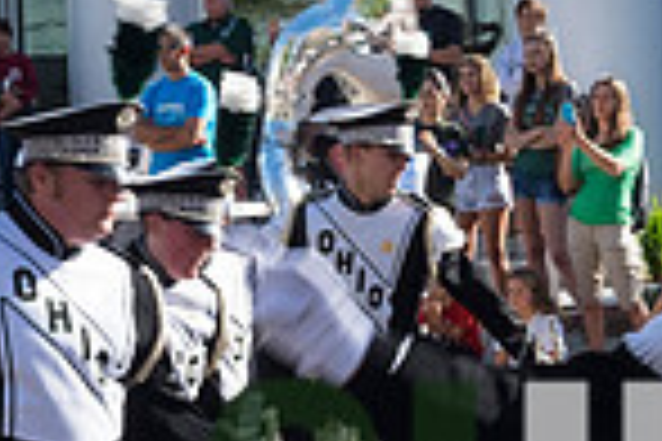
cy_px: 592
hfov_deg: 12.6
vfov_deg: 8.3
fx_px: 2979
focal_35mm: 162
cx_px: 549
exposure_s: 1/200
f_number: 10
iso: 400
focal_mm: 27
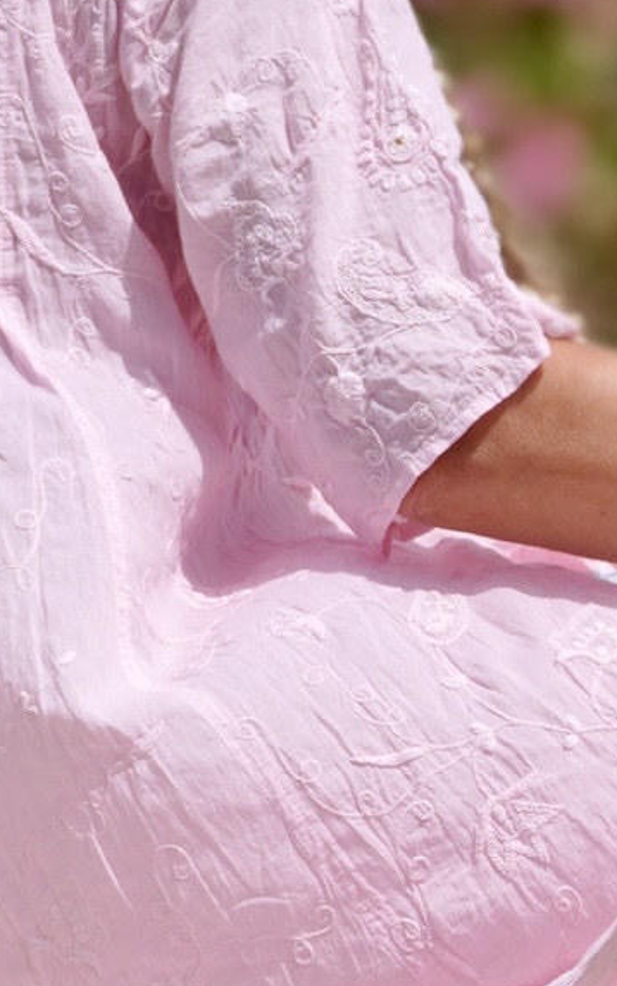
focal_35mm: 239
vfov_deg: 8.7
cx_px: 153
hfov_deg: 5.5
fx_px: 6431
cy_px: 1050
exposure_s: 1/1250
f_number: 5.6
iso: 100
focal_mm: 35
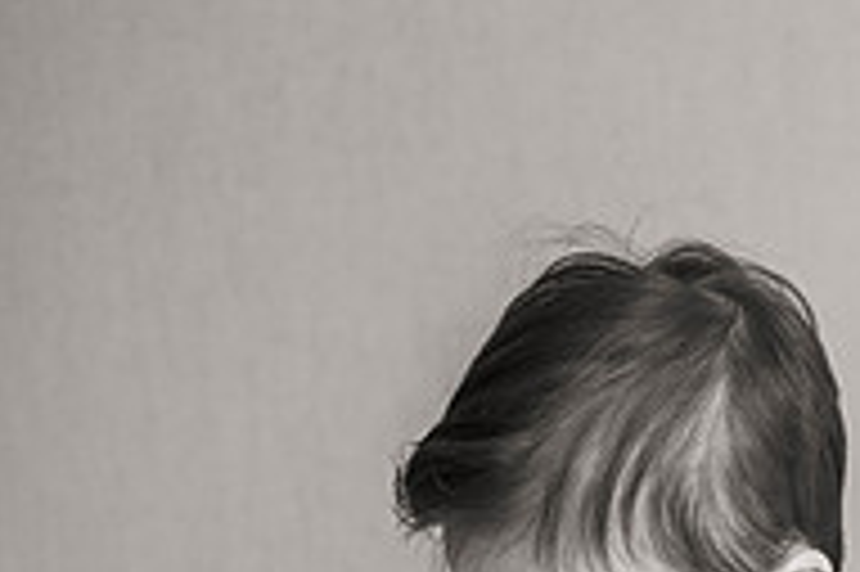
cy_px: 752
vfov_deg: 7.0
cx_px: 1228
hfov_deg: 10.3
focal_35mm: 195
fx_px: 4654
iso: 400
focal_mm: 62
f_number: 5.6
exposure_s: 1/200
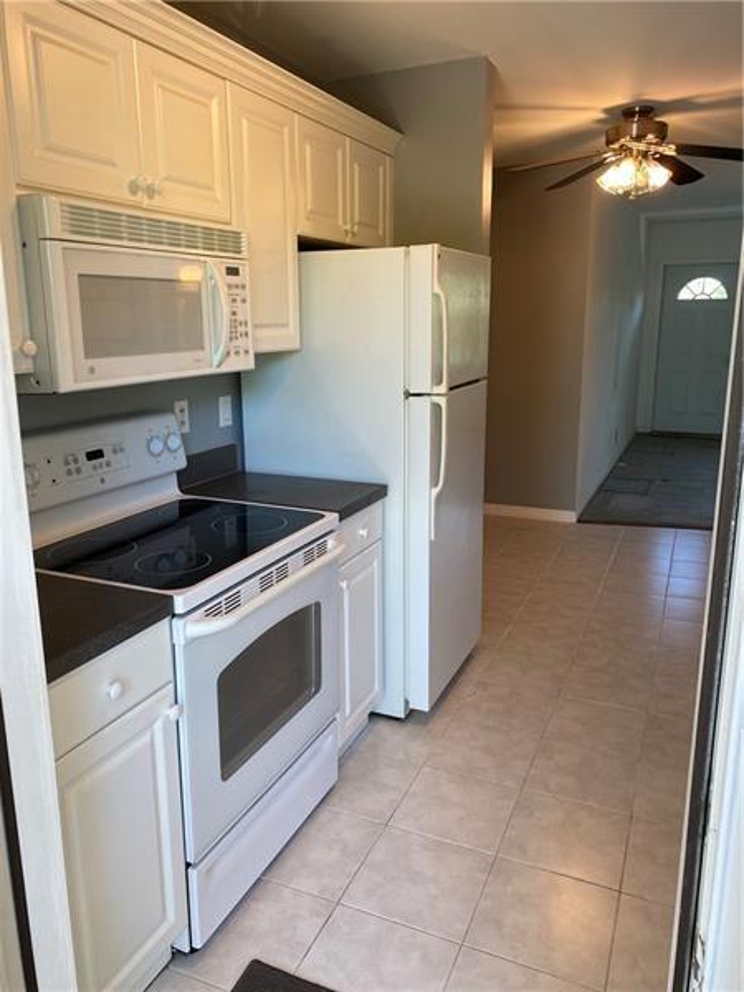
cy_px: 496
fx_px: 745
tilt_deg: -11.5
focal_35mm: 26
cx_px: 372
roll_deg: -0.7
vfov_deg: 67.3
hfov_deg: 53.1
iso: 80
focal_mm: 4.25
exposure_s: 1/120
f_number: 1.8
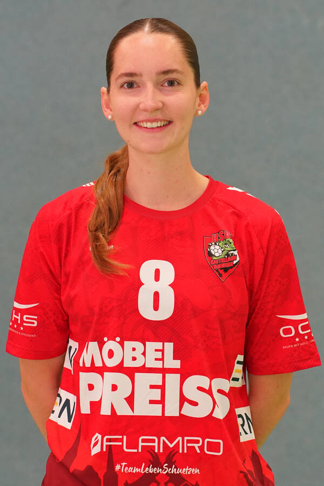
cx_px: 162
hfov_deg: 18.2
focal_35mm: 75
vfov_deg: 27.0
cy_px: 243
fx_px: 1012
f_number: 4
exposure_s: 1/160
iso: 2000
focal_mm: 75
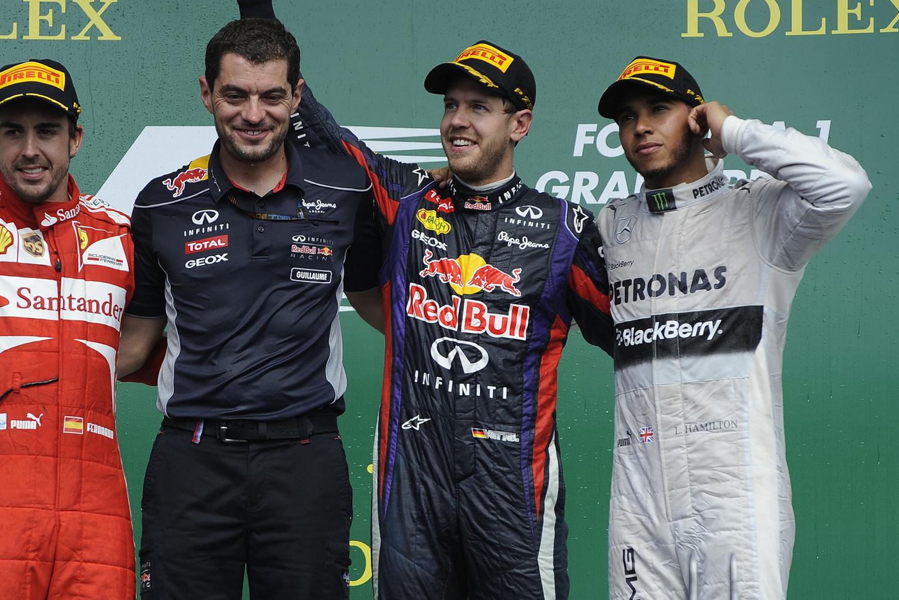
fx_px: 9615
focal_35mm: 385
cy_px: 299
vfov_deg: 3.6
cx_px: 335
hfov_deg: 5.4
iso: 400
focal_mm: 280
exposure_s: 1/1000
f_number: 7.1
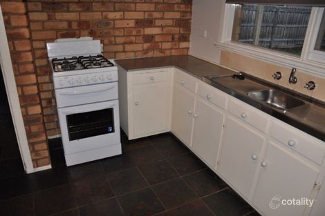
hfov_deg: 67.4
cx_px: 162
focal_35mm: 27
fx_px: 244
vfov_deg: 47.9
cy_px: 108
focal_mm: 18
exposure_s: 1/60
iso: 400
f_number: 3.5
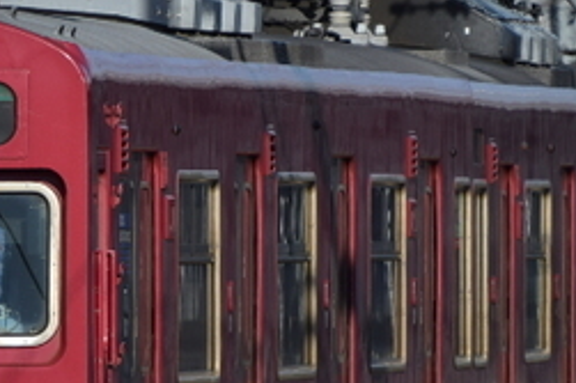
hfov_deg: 1.4
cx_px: 30
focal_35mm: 1436
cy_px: 229
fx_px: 22960
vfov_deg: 1.0
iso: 100
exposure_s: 1/1000
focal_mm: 300
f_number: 5.6
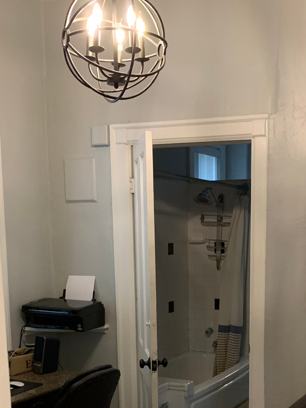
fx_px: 613
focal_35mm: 52
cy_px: 355
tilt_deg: -11.7
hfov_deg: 27.9
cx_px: 193
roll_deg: +0.3
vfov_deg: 35.0
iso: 320
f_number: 1.8
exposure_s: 1/40
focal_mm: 4.25
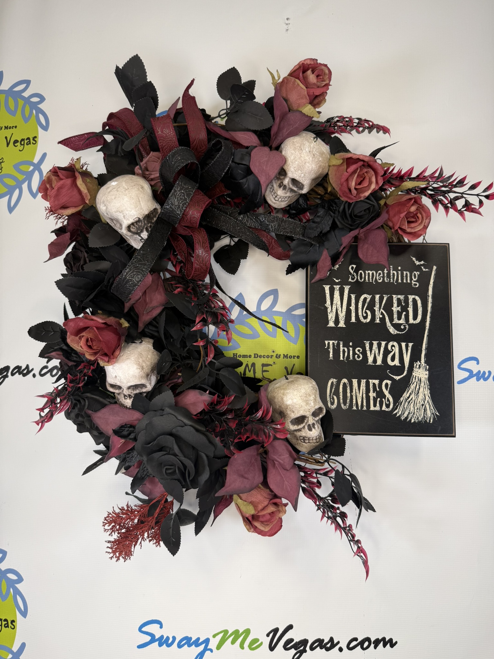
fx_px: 457
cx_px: 247
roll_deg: -0.2
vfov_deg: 71.6
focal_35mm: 24
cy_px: 330
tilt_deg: +5.0
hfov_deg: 56.8
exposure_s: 1/121
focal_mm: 6.76
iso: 50
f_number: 1.78
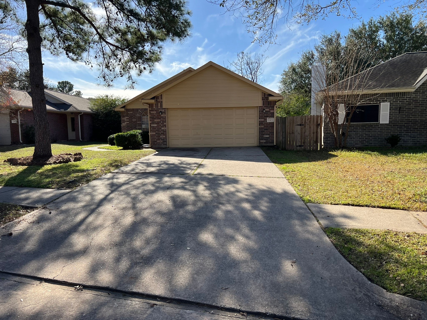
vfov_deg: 53.1
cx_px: 214
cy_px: 160
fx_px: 321
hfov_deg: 67.3
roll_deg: +0.7
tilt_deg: -5.4
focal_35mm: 26
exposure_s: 1/2571
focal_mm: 5.7
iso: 50
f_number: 1.5
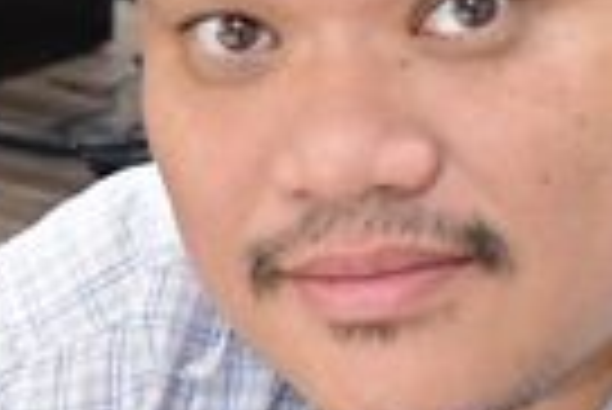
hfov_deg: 7.9
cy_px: 65
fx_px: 4220
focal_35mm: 248
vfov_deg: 5.5
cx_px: -644
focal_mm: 22
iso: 3200
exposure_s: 1/100
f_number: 3.5
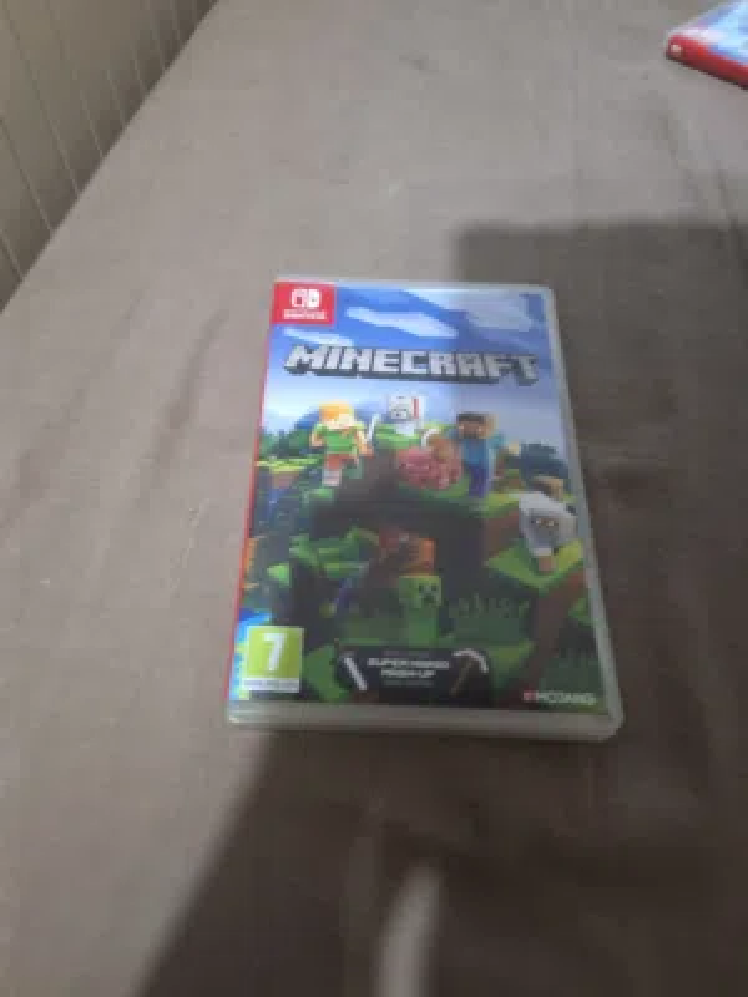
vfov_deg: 63.4
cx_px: 374
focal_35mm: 28
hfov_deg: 49.7
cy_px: 498
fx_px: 807
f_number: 1.9
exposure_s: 1/25
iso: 320
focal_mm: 2.91
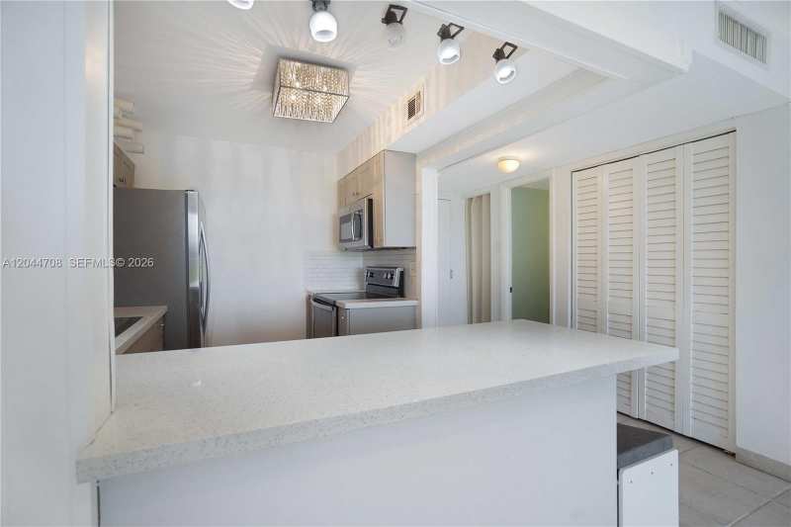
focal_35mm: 16
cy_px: 264
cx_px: 396
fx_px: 351
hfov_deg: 96.7
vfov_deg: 73.7
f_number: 5
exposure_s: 1/200
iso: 1000
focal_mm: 16
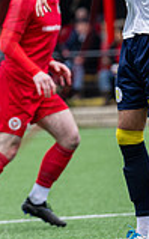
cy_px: -4
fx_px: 5244
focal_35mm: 805
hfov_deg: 1.6
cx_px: -243
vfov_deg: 2.6
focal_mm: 185
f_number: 4
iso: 500
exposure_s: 1/2500
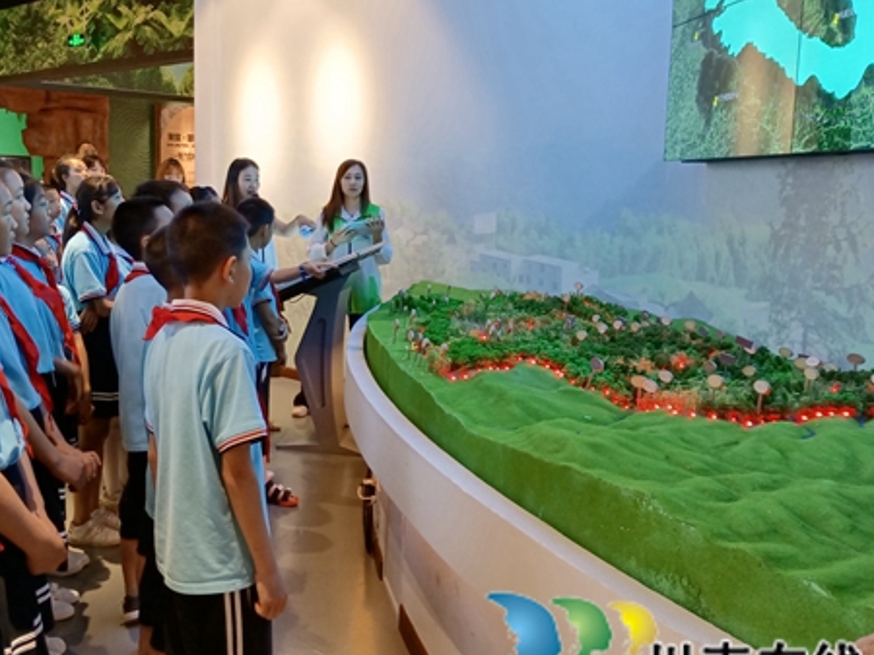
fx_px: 934
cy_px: 311
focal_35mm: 37
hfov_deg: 49.2
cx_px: 286
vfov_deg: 38.6
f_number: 1.8
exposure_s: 1/50
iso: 777
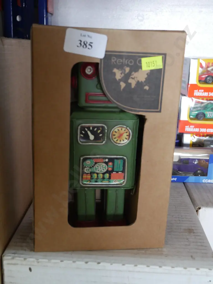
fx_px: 344
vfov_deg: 44.8
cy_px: 142
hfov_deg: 34.4
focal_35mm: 42
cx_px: 106
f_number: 4.6
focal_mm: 21
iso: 2000
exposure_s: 1/60
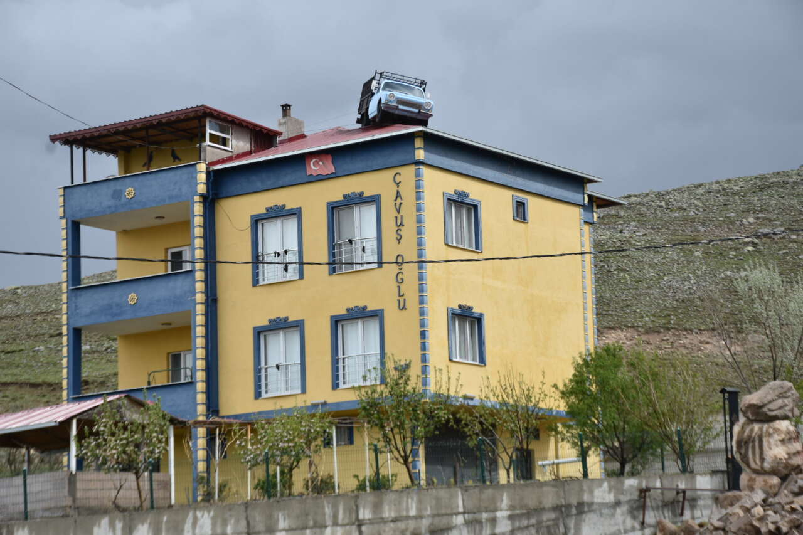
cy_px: 268
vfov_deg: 13.0
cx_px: 402
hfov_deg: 19.5
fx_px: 2342
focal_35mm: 105
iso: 250
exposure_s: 1/500
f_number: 8
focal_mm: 70
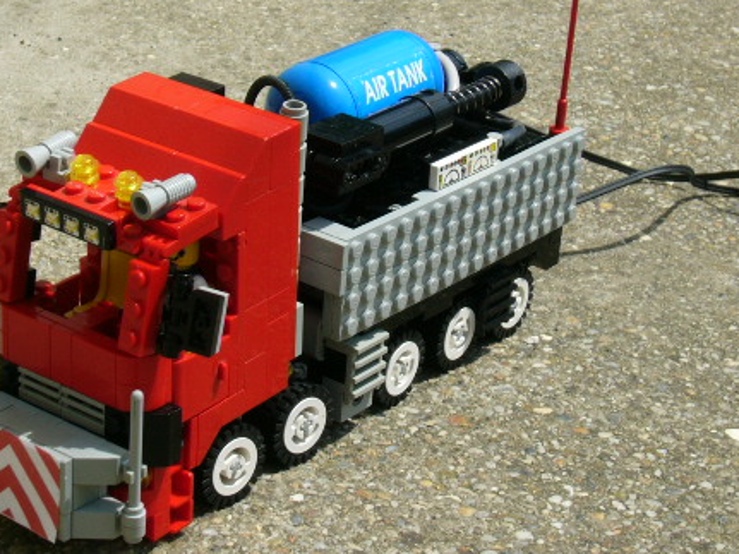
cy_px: 226
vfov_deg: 14.2
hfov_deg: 18.9
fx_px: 2220
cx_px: 262
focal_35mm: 104
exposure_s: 1/80
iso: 50
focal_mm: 11.6
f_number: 11.3
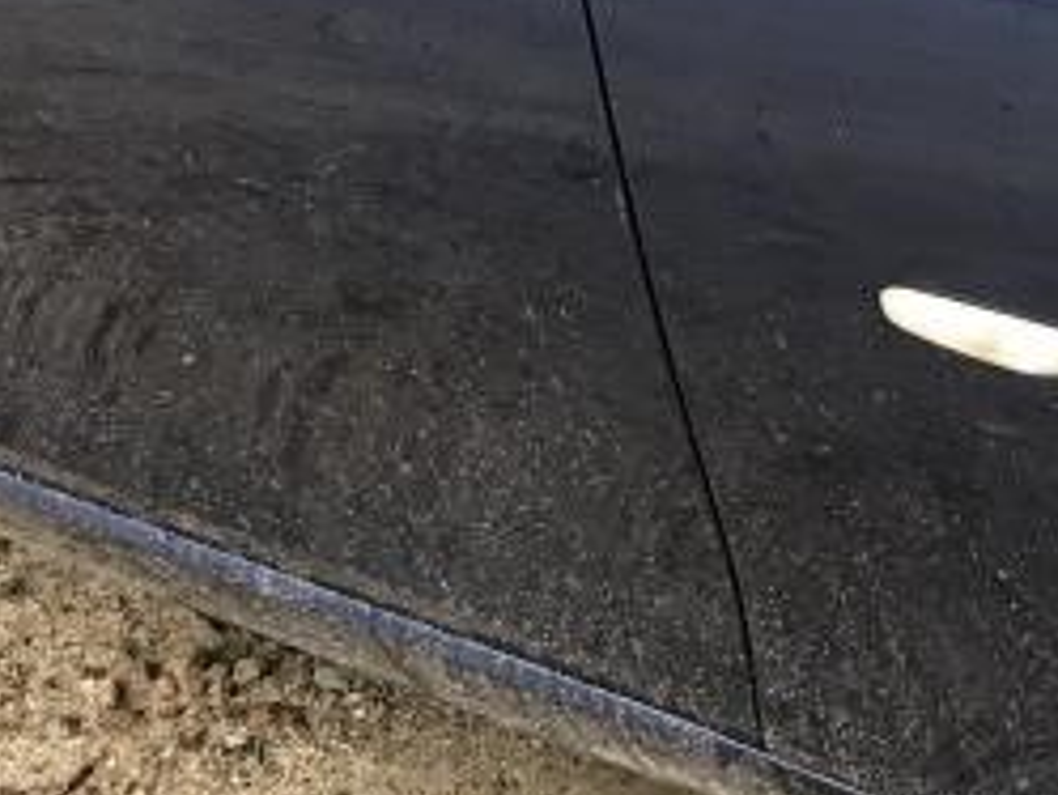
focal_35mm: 90
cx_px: 1130
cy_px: 196
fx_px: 2752
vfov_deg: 16.3
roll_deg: +7.5
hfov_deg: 20.8
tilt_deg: -36.5
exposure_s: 1/29
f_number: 1.8
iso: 25
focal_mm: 3.99
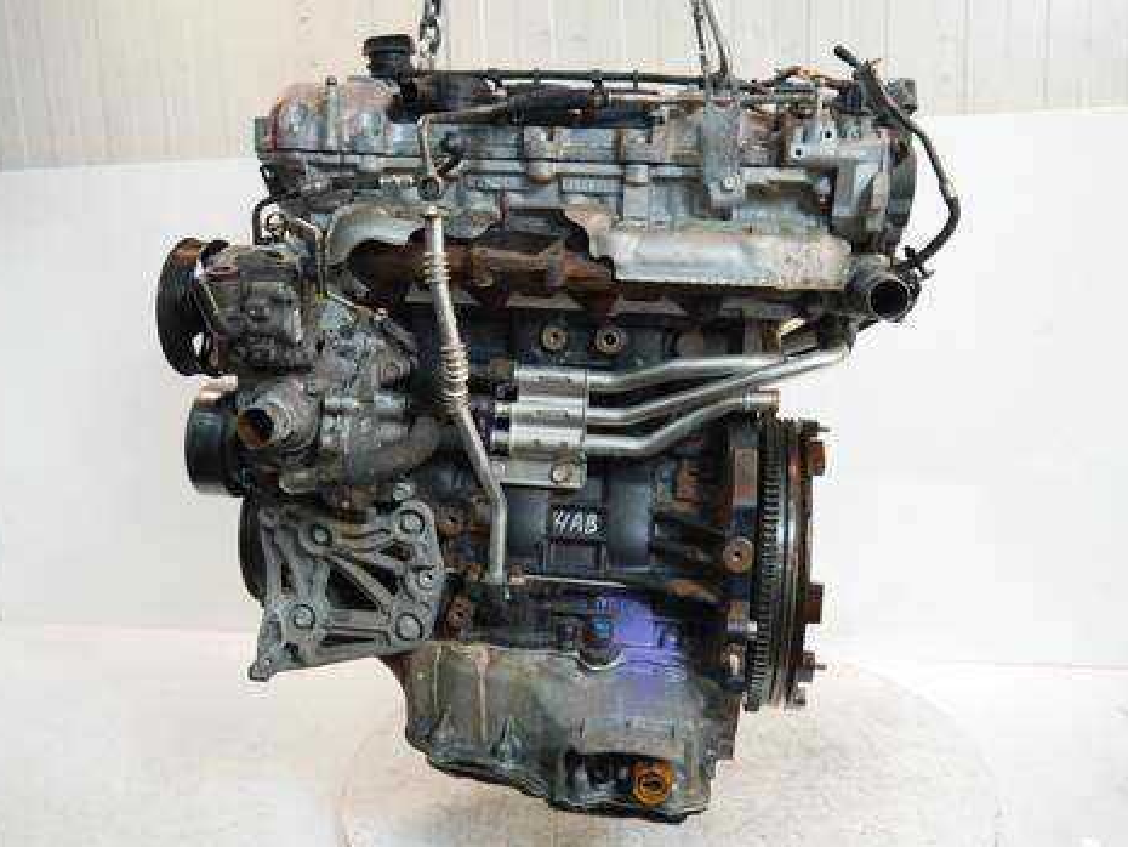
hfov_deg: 55.3
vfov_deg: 43.0
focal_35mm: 33
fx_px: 1076
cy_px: 417
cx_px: 548
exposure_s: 1/60
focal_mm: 16
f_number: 3.8
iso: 400
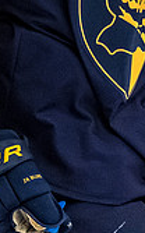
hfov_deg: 2.0
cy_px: -131
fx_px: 4146
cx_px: 95
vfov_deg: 3.2
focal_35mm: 654
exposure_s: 1/800
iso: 2500
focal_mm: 90
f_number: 4
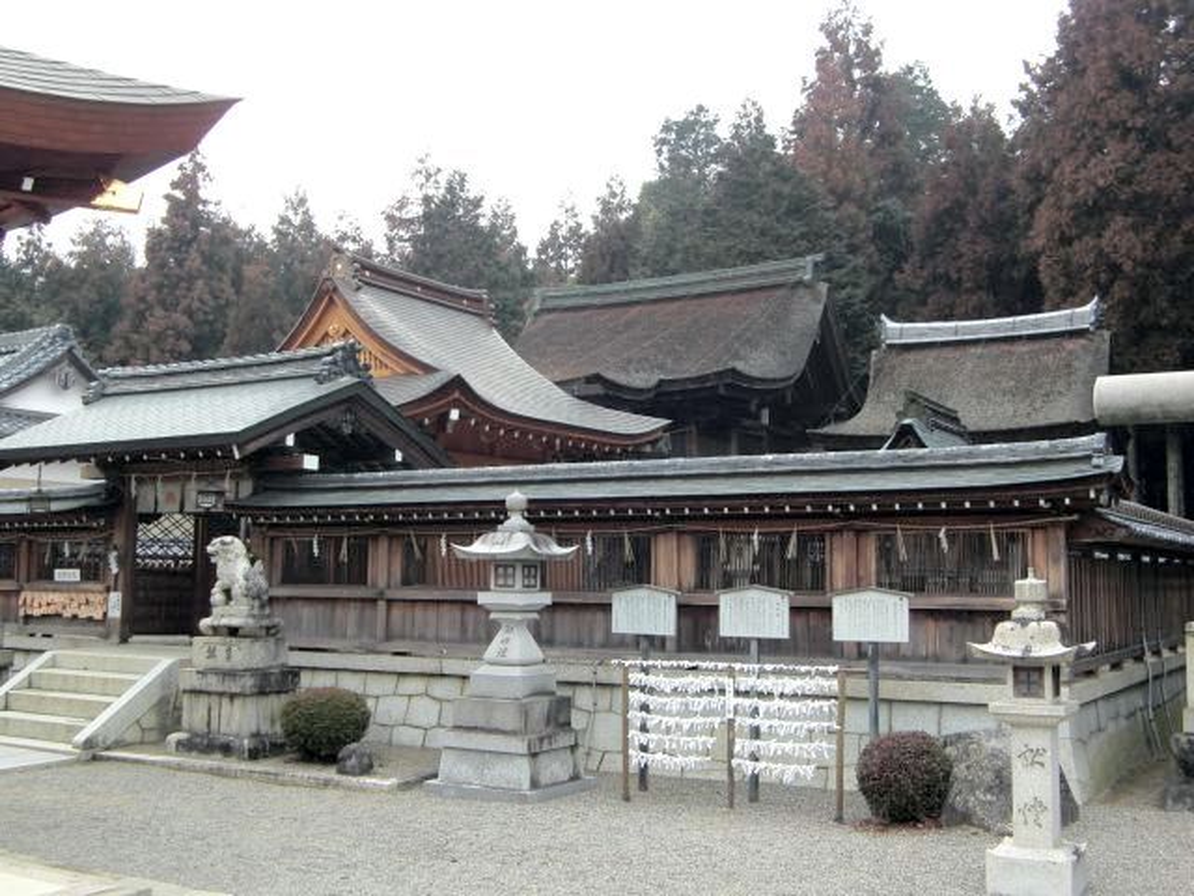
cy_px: 448
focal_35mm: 39
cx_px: 597
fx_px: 1345
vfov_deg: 36.8
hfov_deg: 47.9
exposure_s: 1/80
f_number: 3
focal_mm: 6.9
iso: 50
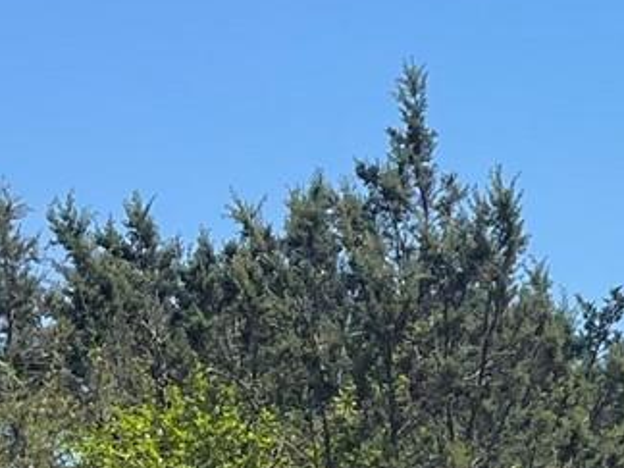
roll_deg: +3.0
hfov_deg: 11.3
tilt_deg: +3.6
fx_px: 2848
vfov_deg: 9.3
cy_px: 497
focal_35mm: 158
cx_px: 1231
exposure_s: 1/4717
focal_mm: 5.1
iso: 32
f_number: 1.6
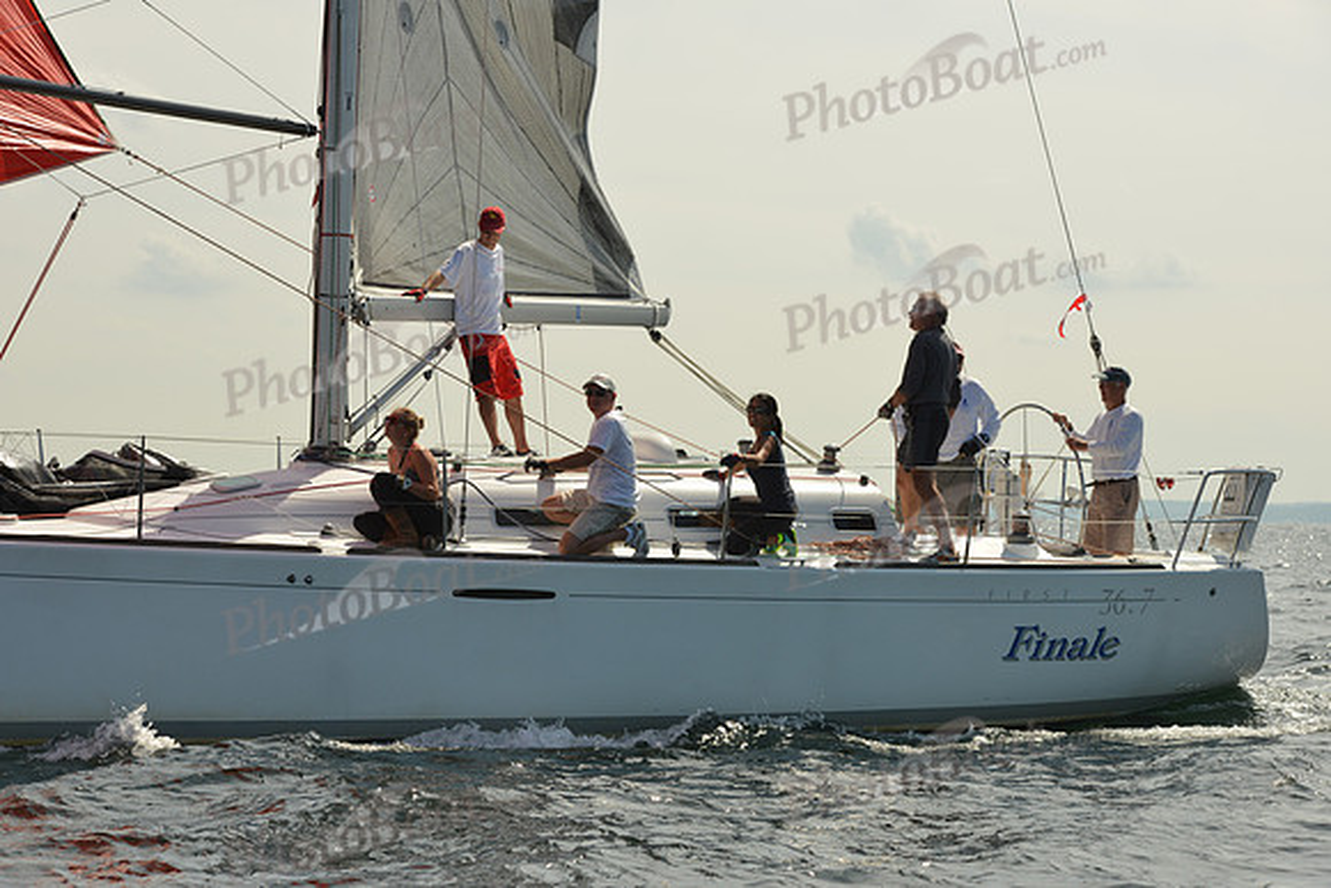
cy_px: 444
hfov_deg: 20.4
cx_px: 666
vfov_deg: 13.7
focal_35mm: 100
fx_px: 3698
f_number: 9
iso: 320
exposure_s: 1/1250
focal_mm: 100
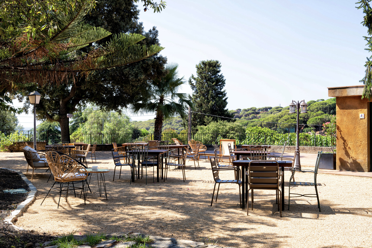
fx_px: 413
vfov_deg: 33.4
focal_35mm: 40
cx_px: 186
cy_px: 124
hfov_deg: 48.5
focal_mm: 40
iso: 200
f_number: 8
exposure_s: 1/125
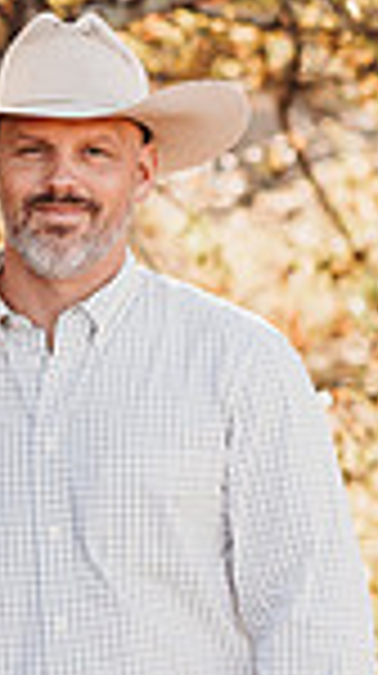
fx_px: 4792
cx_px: -117
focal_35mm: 268
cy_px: 279
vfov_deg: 8.1
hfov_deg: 4.5
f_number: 2.8
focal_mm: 85
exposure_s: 1/250
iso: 160
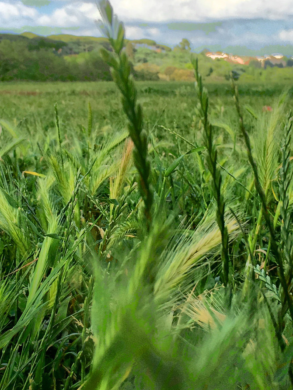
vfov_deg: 36.7
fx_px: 586
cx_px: 110
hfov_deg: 28.0
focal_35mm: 52
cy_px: 163
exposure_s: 1/905
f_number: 2.2
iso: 32
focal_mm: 4.15
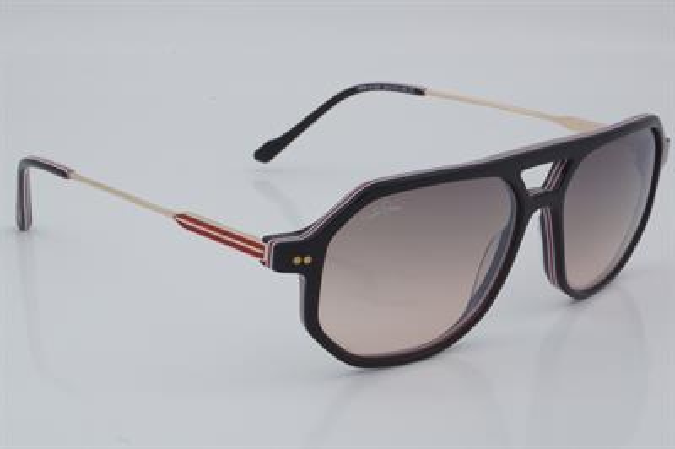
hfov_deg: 27.0
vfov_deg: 18.2
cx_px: 338
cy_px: 224
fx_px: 1405
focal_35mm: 75
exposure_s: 1/4
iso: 100
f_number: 32
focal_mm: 50
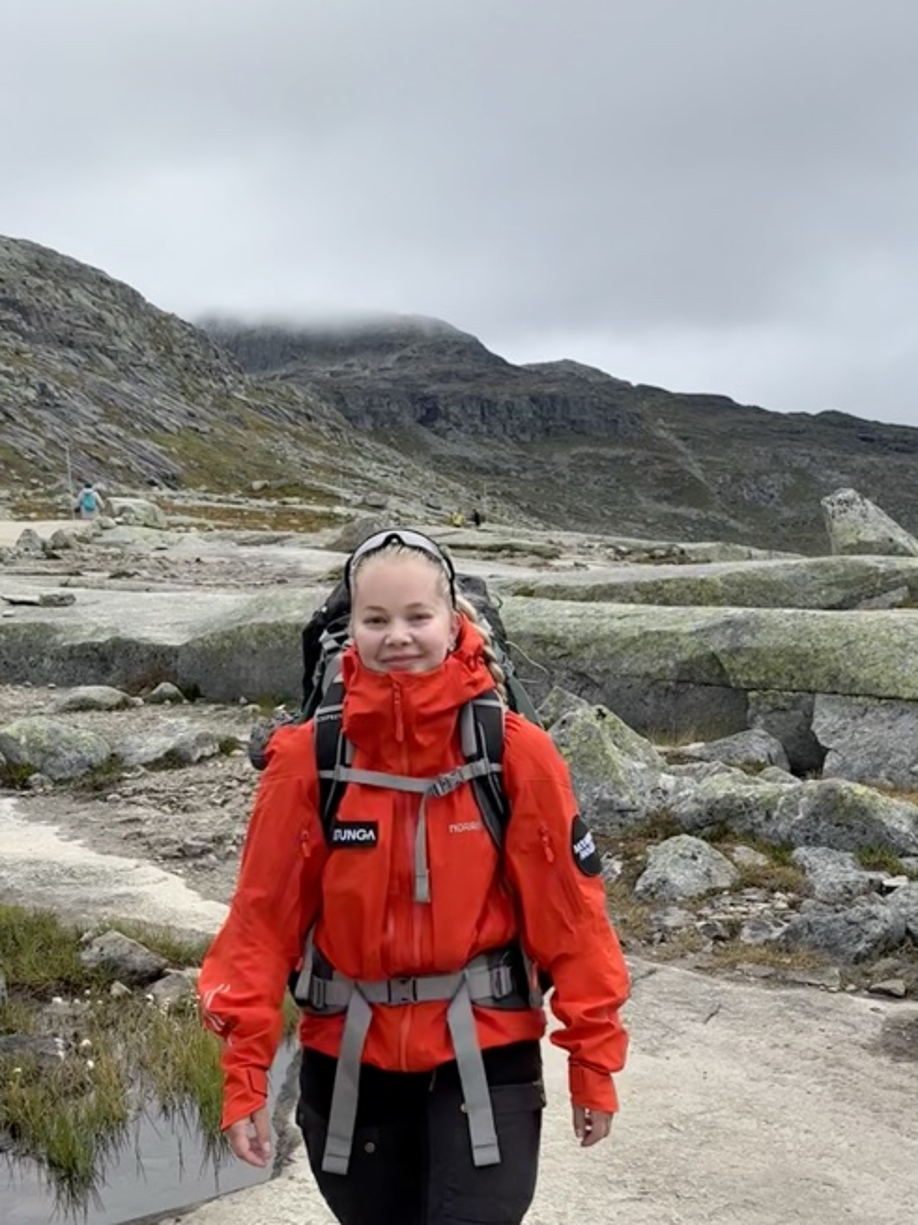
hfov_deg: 32.7
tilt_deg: -7.8
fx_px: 1556
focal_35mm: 44
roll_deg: +4.3
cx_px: 580
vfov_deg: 42.4
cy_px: 815
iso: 80
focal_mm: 6.76
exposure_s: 1/2703
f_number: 1.78
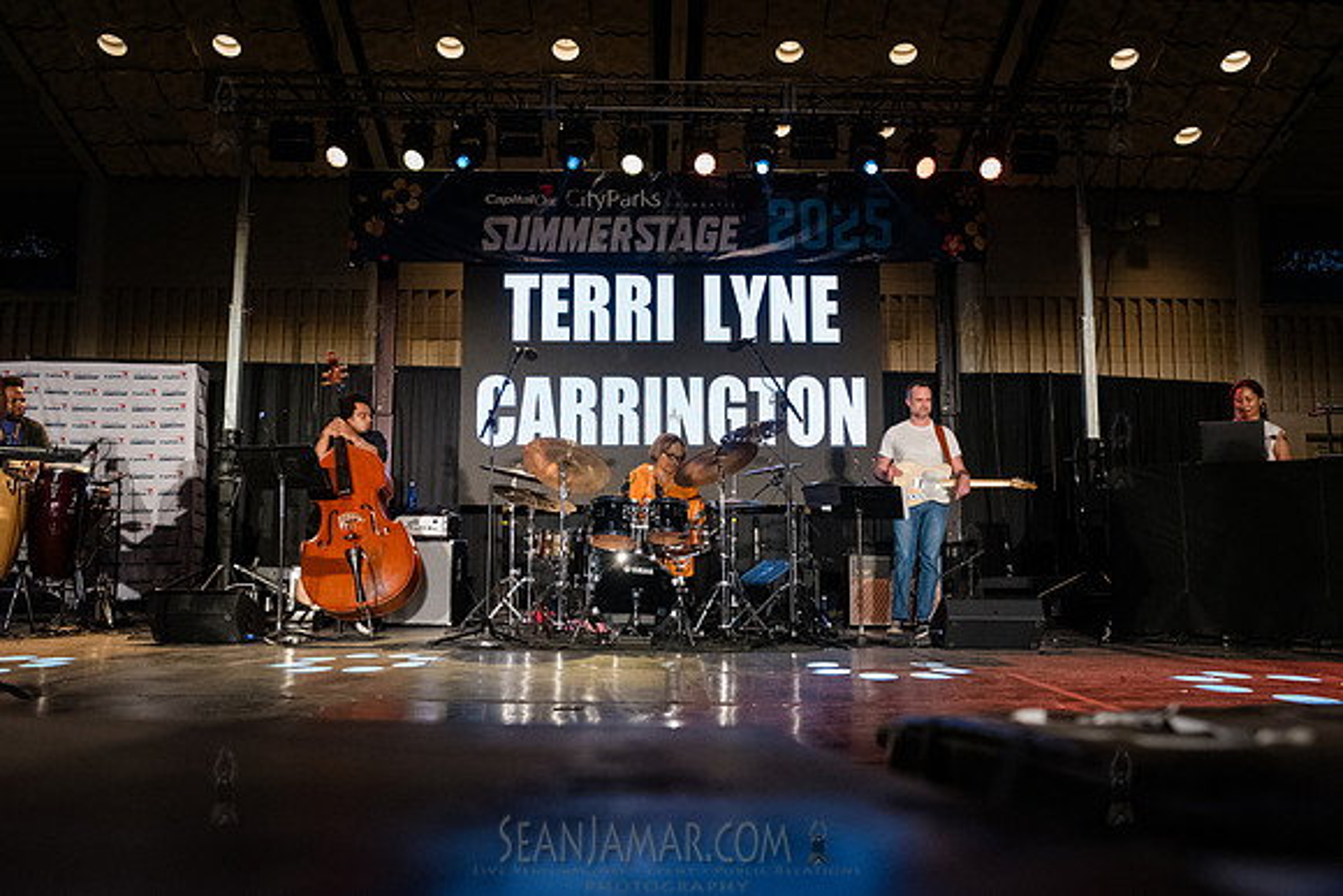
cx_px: 672
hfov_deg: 59.0
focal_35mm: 32
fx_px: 1186
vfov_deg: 41.4
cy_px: 448
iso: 6400
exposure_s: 1/1000
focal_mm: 31
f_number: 3.5
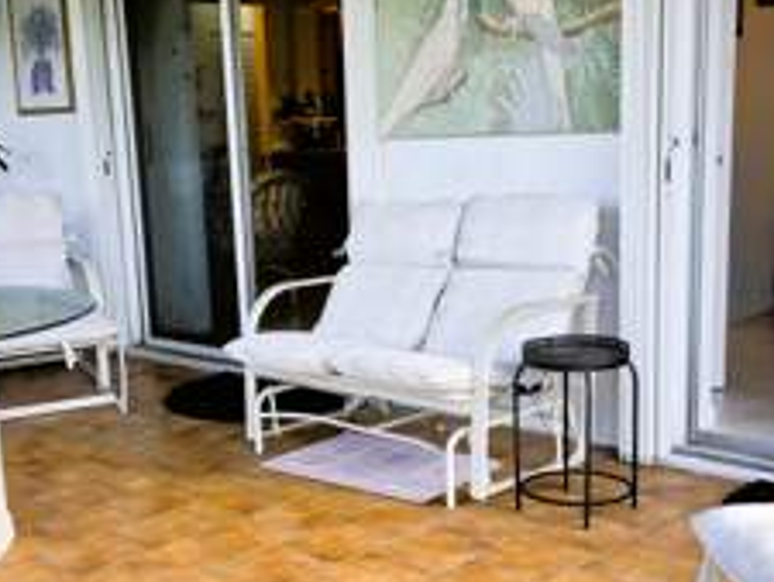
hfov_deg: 38.8
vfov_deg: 29.6
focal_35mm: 49
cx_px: 337
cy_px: 356
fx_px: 1096
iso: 25
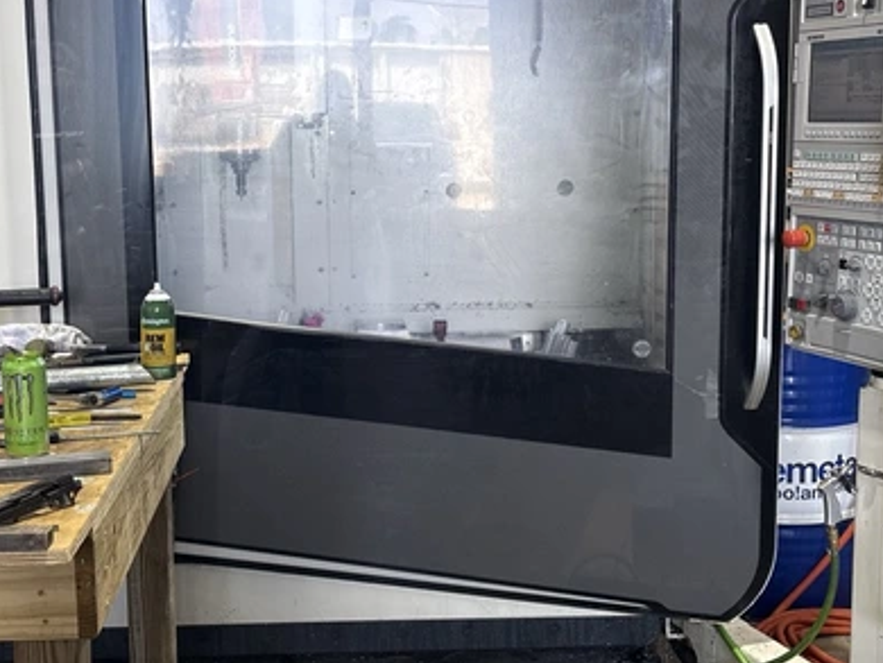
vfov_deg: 29.1
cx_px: 319
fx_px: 1276
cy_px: 289
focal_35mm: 50
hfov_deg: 37.9
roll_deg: +0.9
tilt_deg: -7.4
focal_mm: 5.96
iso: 64
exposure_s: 1/120
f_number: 1.6
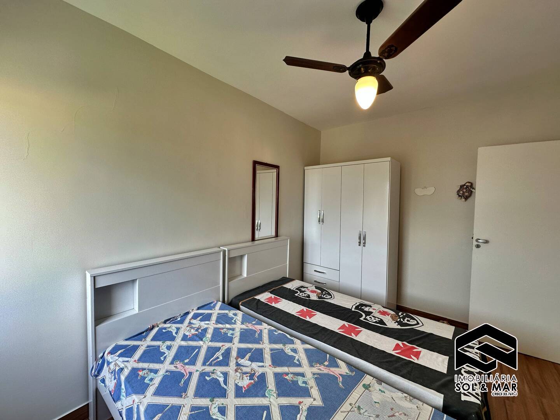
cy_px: 210
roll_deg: -1.2
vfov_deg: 85.7
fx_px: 226
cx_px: 280
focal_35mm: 14
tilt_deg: -1.8
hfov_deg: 102.1
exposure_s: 1/120
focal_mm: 2.22
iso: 80
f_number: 2.2
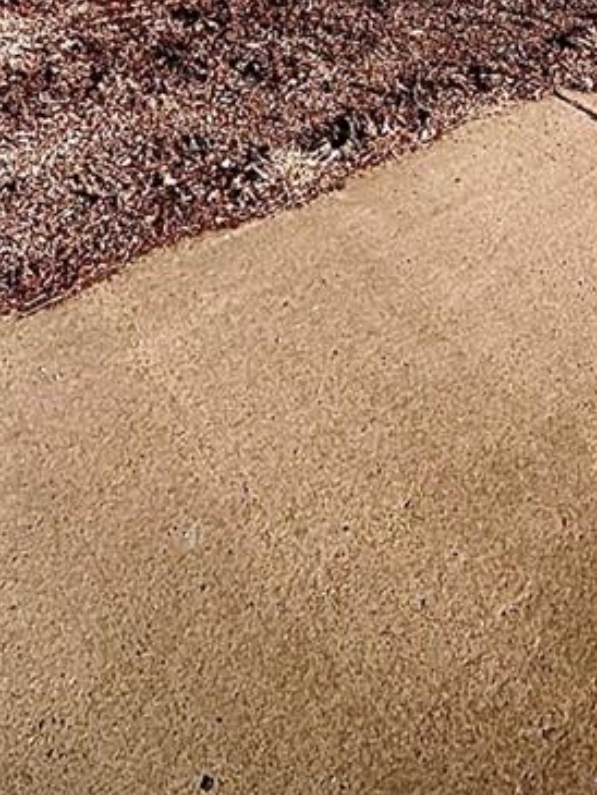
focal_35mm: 46
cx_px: 418
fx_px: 1057
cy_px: -403
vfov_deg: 27.7
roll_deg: +0.8
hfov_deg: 31.2
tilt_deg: -2.0
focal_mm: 2.22
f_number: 2.2
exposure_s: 1/3390
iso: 50
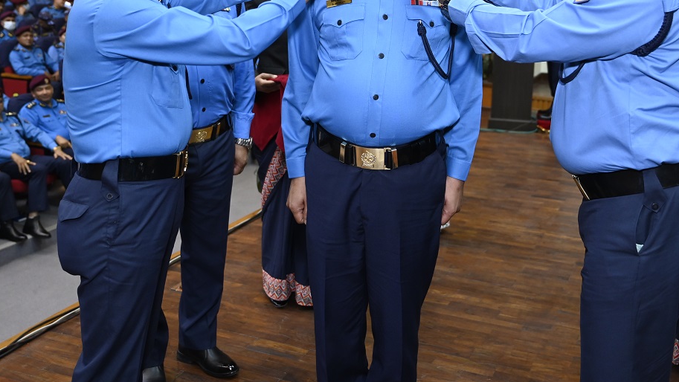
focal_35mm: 43
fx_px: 774
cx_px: 419
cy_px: 97
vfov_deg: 27.4
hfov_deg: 47.0
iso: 2000
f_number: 4
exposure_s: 1/125
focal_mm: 31
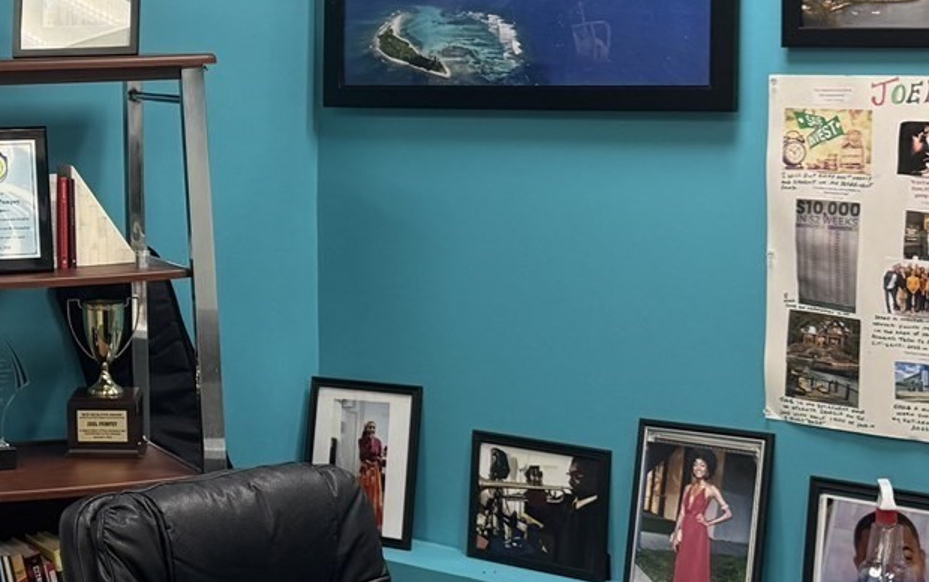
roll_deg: +0.7
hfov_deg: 23.2
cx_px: -82
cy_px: 158
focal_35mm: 84
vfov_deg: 15.5
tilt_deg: -3.7
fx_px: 2128
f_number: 1.78
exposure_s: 1/120
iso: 160
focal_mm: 6.76
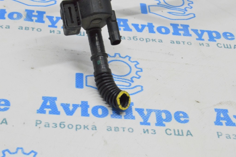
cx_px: 118
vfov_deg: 16.5
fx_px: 540
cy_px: 78
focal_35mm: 82
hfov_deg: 24.6
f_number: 20
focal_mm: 55
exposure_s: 1/20
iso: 6400
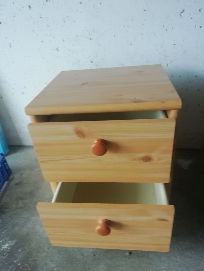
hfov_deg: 53.1
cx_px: 102
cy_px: 136
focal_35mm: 26
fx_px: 204
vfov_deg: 67.3
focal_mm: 3.46
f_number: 2.2
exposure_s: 1/33.3
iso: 125
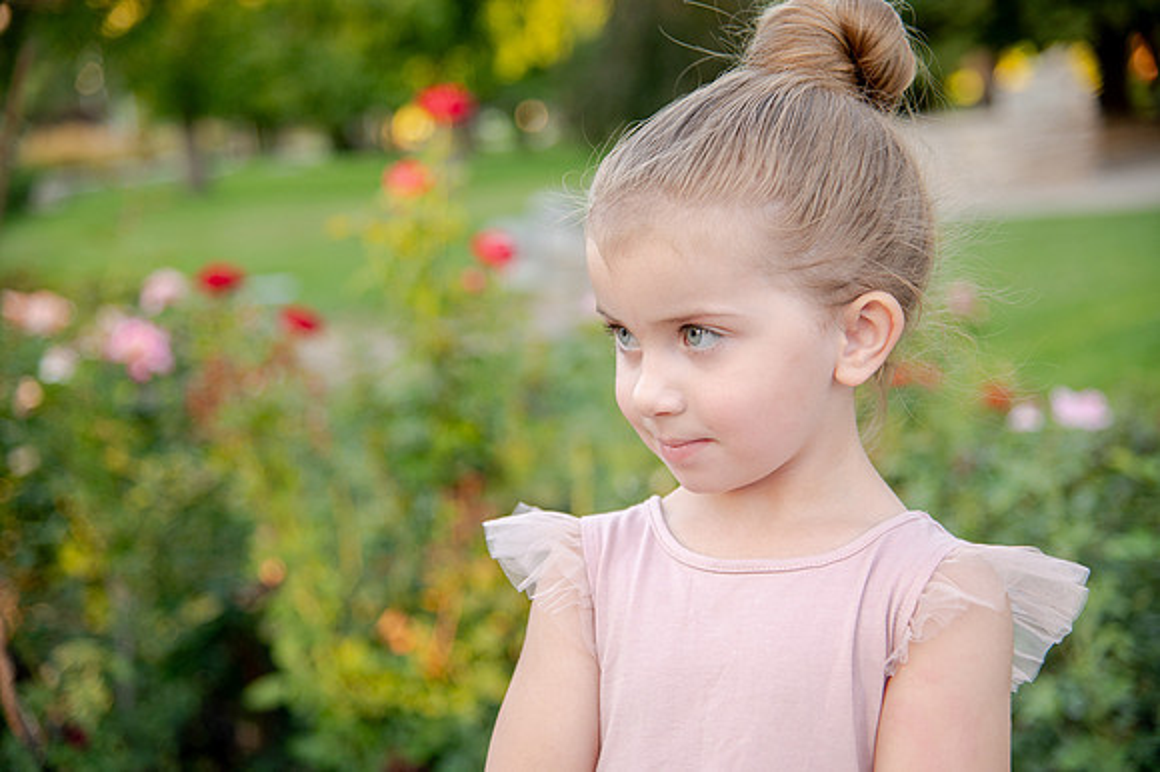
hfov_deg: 28.9
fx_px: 2254
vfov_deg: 19.4
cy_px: 386
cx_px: 580
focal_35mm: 70
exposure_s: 1/250
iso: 640
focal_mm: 70
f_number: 4
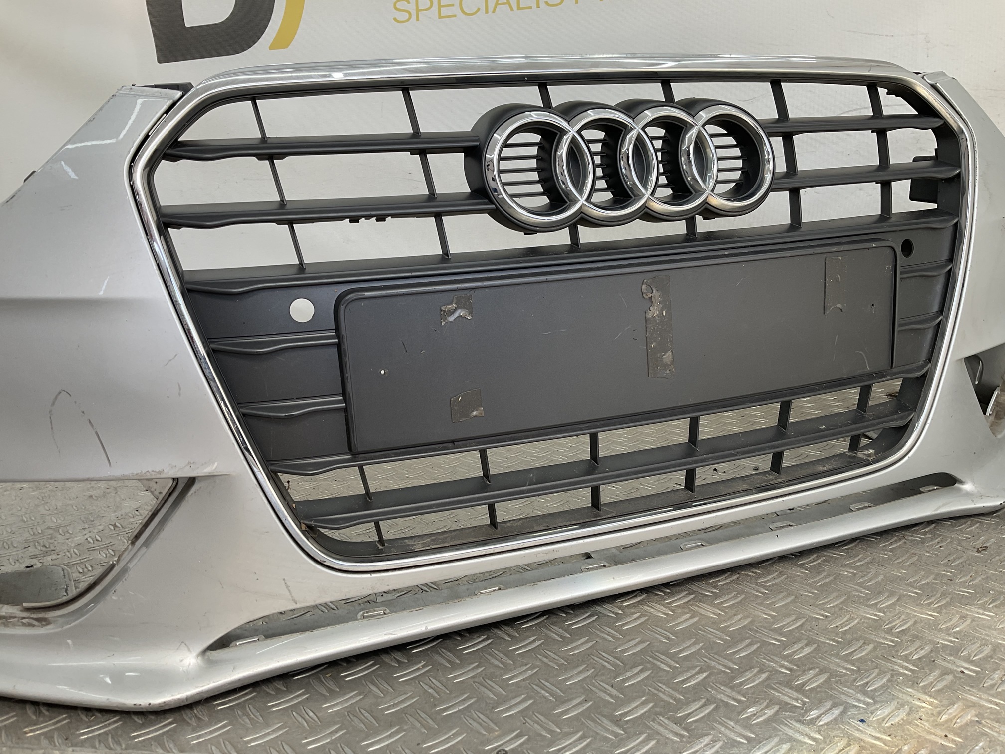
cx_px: 502
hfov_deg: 61.7
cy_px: 377
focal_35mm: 29
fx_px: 842
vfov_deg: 48.2
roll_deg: +3.5
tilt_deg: -13.5
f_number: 1.8
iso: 16
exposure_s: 1/154
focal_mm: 3
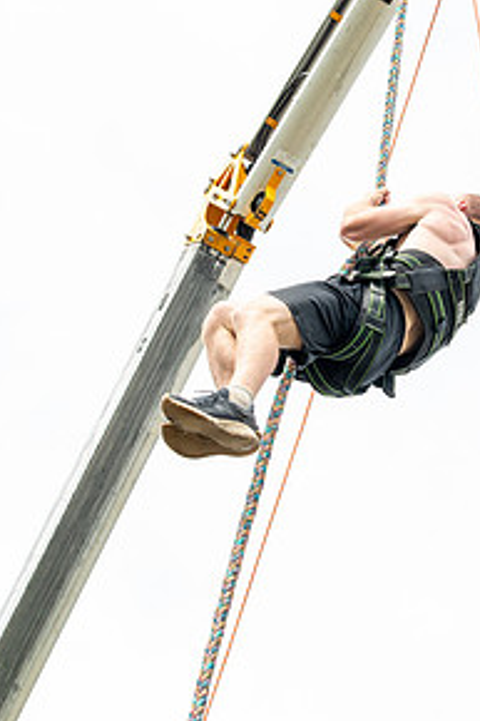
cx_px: 363
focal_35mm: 466
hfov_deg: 2.9
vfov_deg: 4.4
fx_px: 9330
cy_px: 273
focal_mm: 200
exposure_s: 1/1000
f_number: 5.6
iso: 320
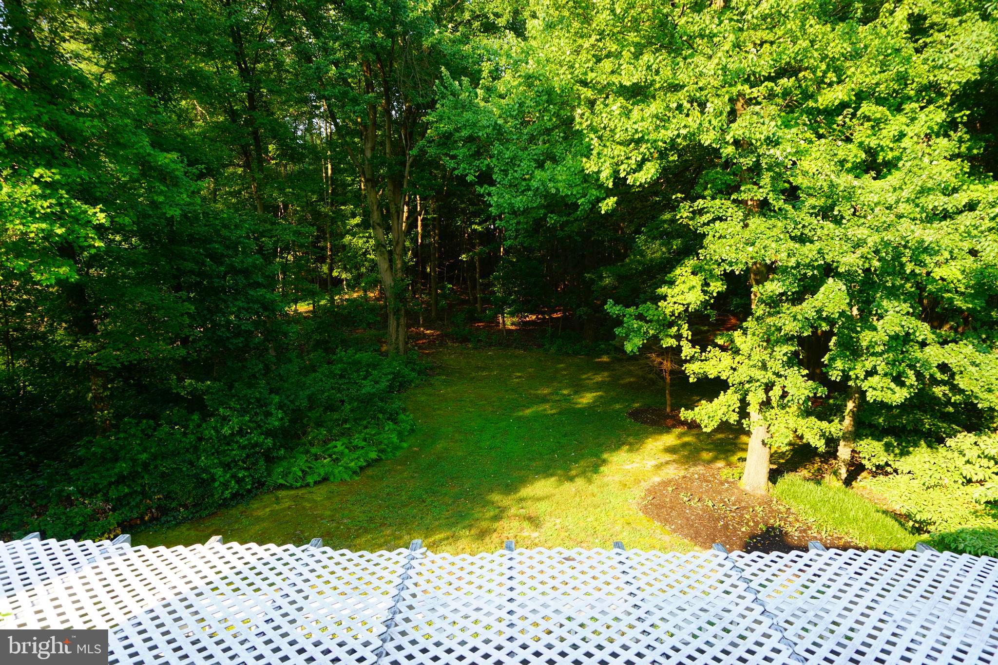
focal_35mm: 24
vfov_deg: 53.1
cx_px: 499
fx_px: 665
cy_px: 332
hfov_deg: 73.7
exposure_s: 1/60
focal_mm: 16
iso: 100
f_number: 5
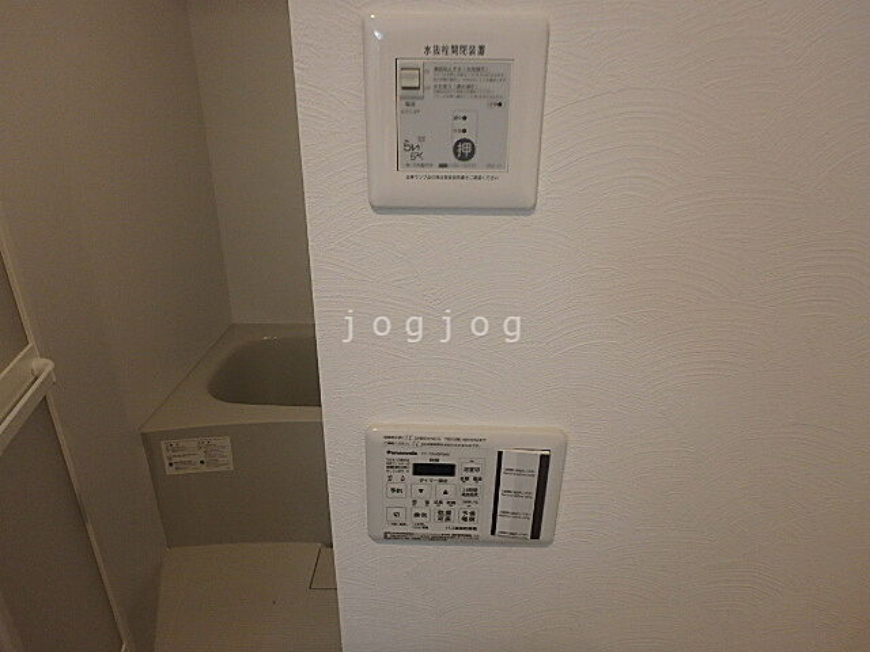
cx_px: 435
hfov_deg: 79.0
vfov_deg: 63.4
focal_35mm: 21
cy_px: 326
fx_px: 528
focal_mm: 3.7
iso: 250
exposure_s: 1/30
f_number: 3.5
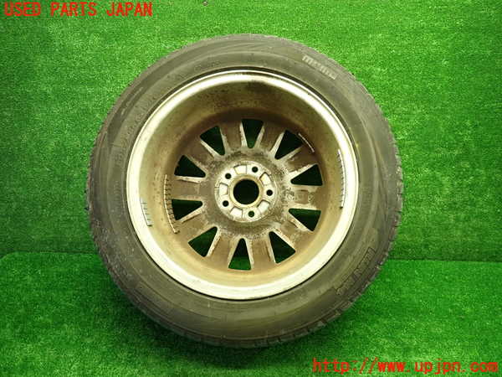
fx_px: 363
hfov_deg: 69.4
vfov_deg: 54.9
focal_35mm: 25
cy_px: 188
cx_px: 251
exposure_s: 1/30
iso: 200
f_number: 2
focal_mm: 4.5
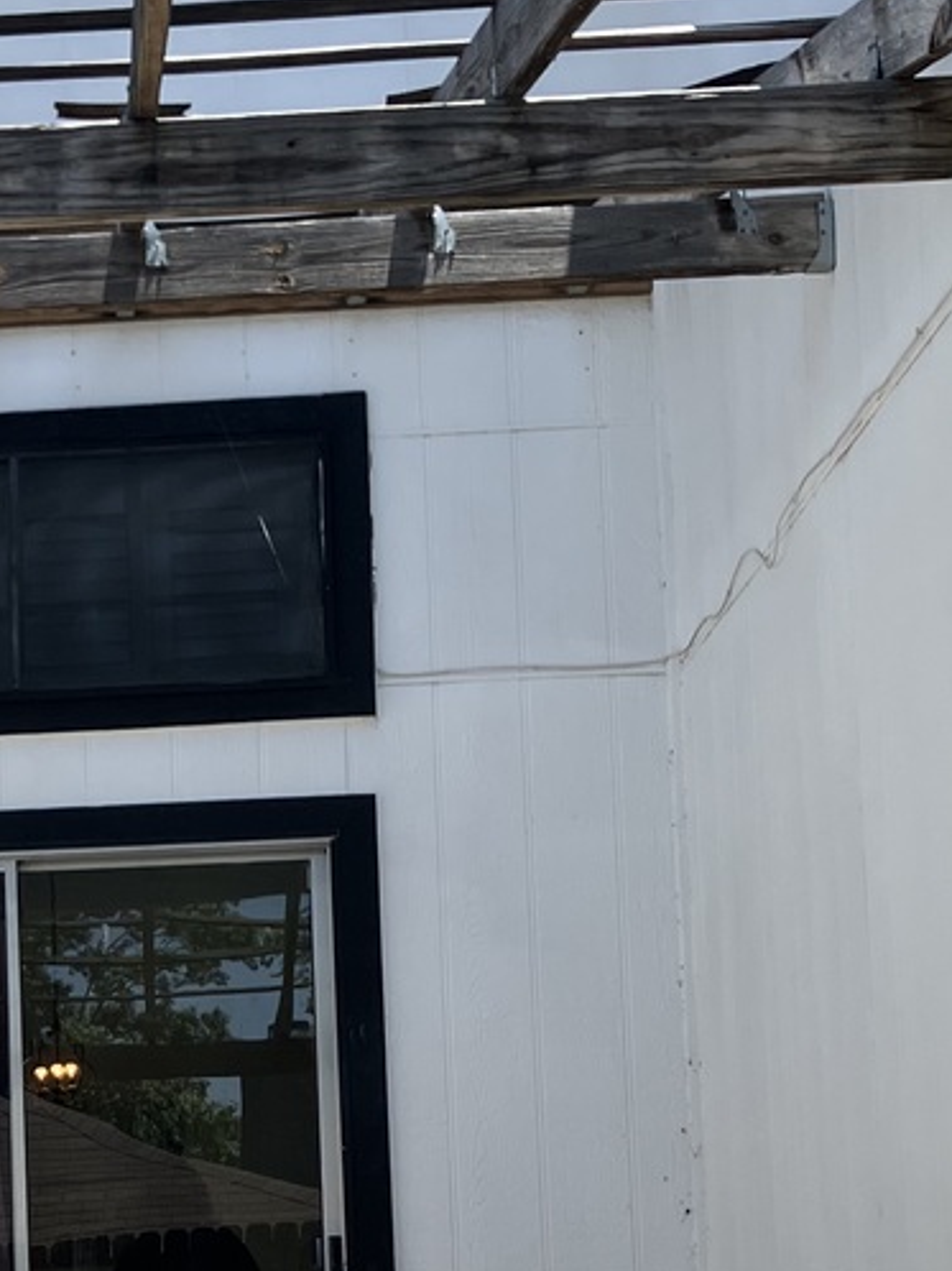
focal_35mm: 81
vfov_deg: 23.5
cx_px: -54
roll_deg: +0.6
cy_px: 1161
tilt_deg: +5.3
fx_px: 2973
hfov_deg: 17.7
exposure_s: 1/1245
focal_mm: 3.99
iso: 32
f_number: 1.8
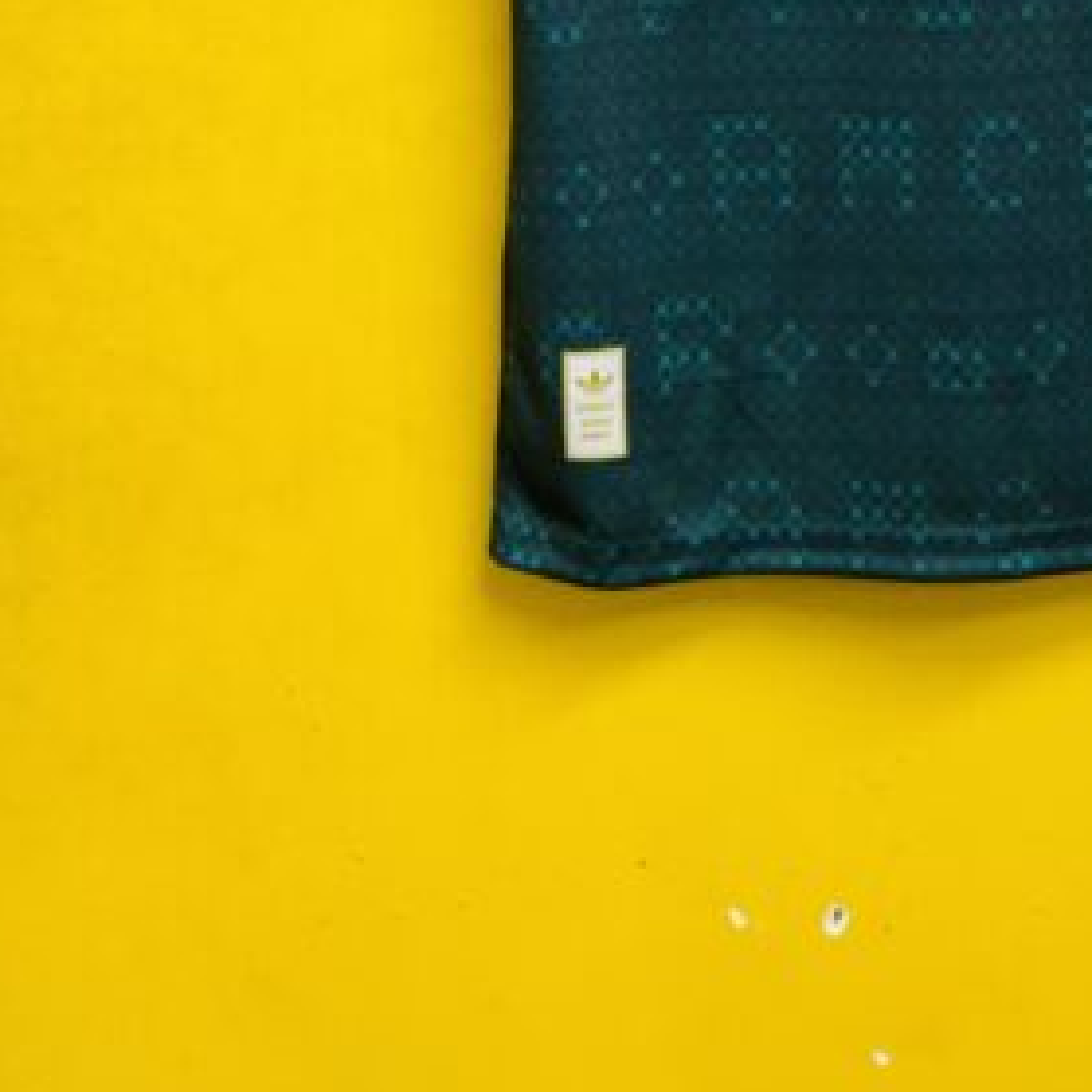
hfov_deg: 15.7
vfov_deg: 15.4
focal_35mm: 110
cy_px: -155
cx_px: 935
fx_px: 3926
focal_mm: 5.96
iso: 32
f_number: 1.6
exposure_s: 1/50
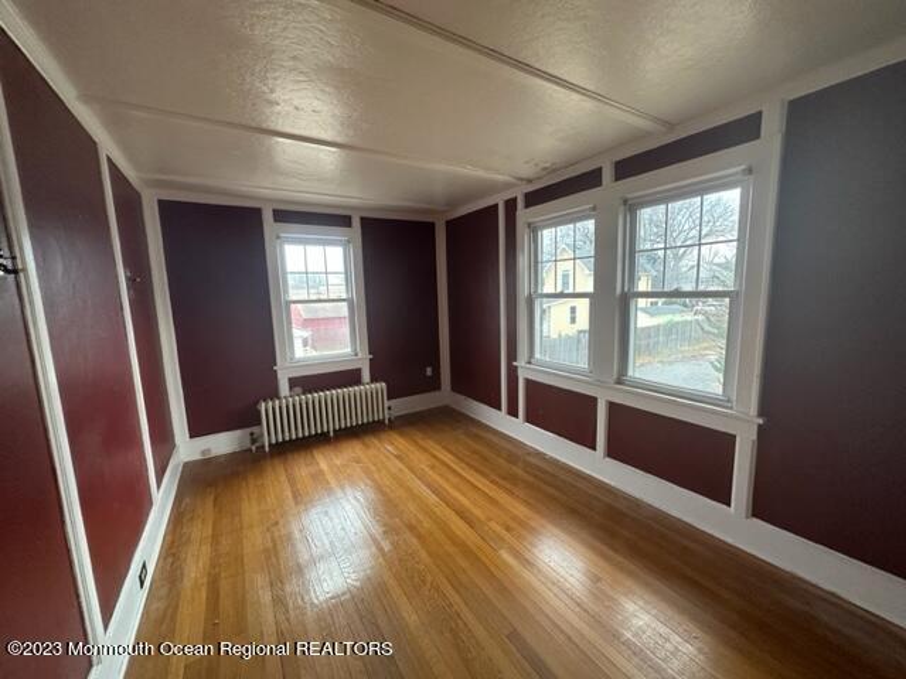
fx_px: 366
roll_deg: -0.2
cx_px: 453
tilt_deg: -8.3
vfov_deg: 85.7
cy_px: 340
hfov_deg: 102.1
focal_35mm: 14
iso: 160
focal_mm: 2.22
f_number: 2.2
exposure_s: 1/120
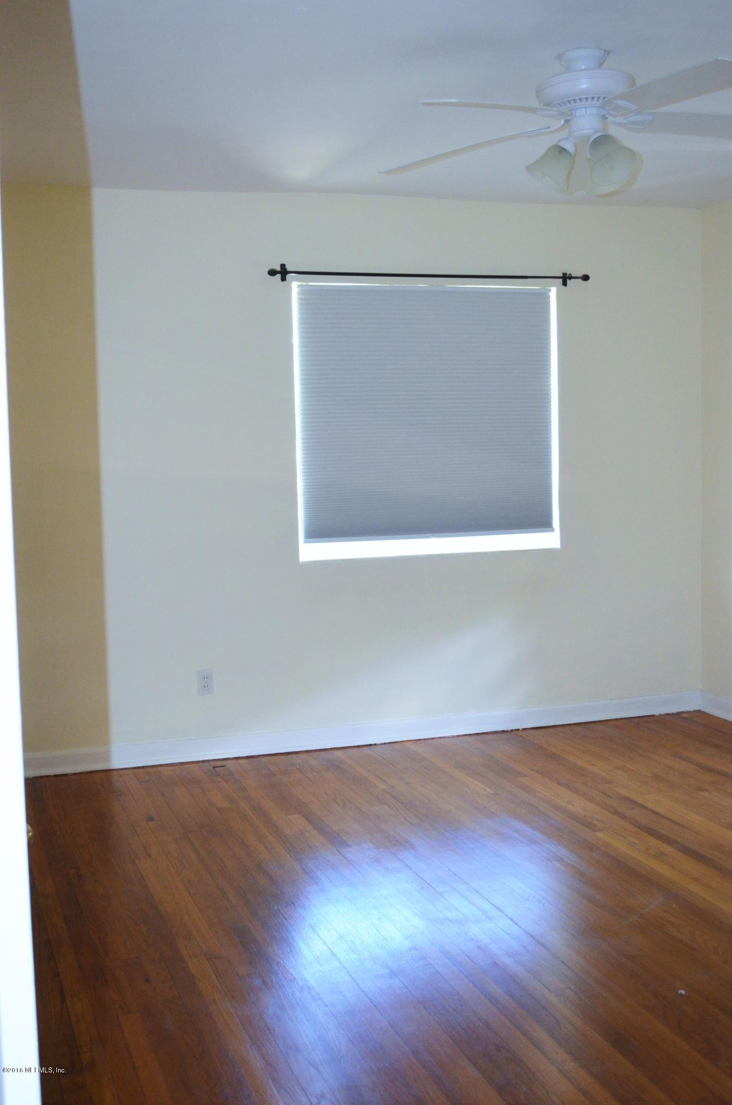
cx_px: 366
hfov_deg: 31.7
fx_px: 1287
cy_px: 552
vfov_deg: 46.5
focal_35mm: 42
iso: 1800
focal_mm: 28
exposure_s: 1/60
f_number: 4.5
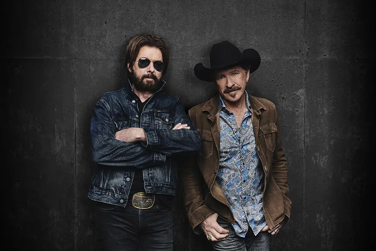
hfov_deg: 54.4
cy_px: 126
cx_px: 188
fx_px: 366
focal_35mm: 35
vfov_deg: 37.9
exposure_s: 1/250
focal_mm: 35
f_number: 11
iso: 400
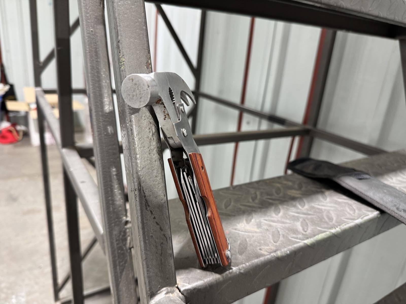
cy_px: 152
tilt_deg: -19.6
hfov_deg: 71.6
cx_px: 203
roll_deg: -5.6
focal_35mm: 24
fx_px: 281
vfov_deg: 56.8
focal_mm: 6.76
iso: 200
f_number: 1.78
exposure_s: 1/50
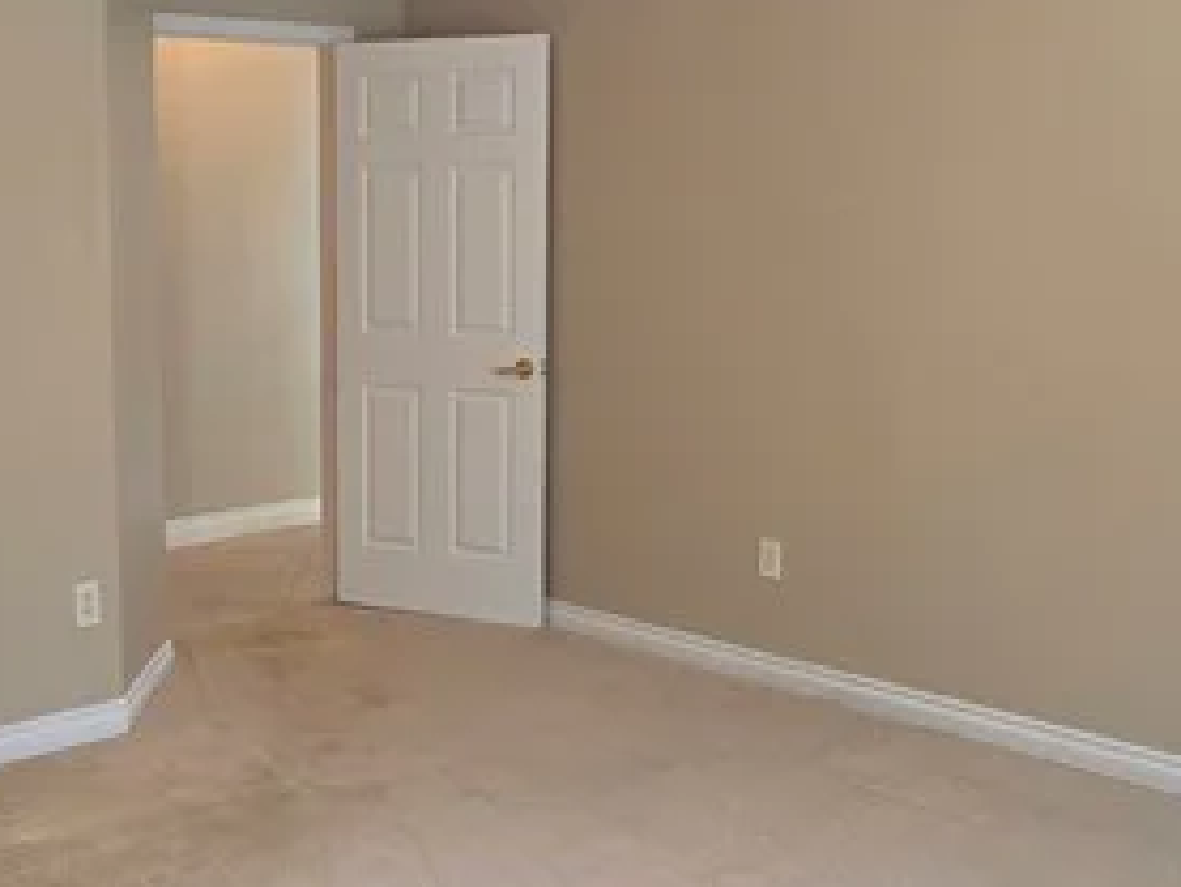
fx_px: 1638
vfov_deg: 30.3
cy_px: 401
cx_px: 379
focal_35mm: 48
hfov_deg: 39.1
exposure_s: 1/60
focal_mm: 2.2
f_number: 1.9
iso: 320
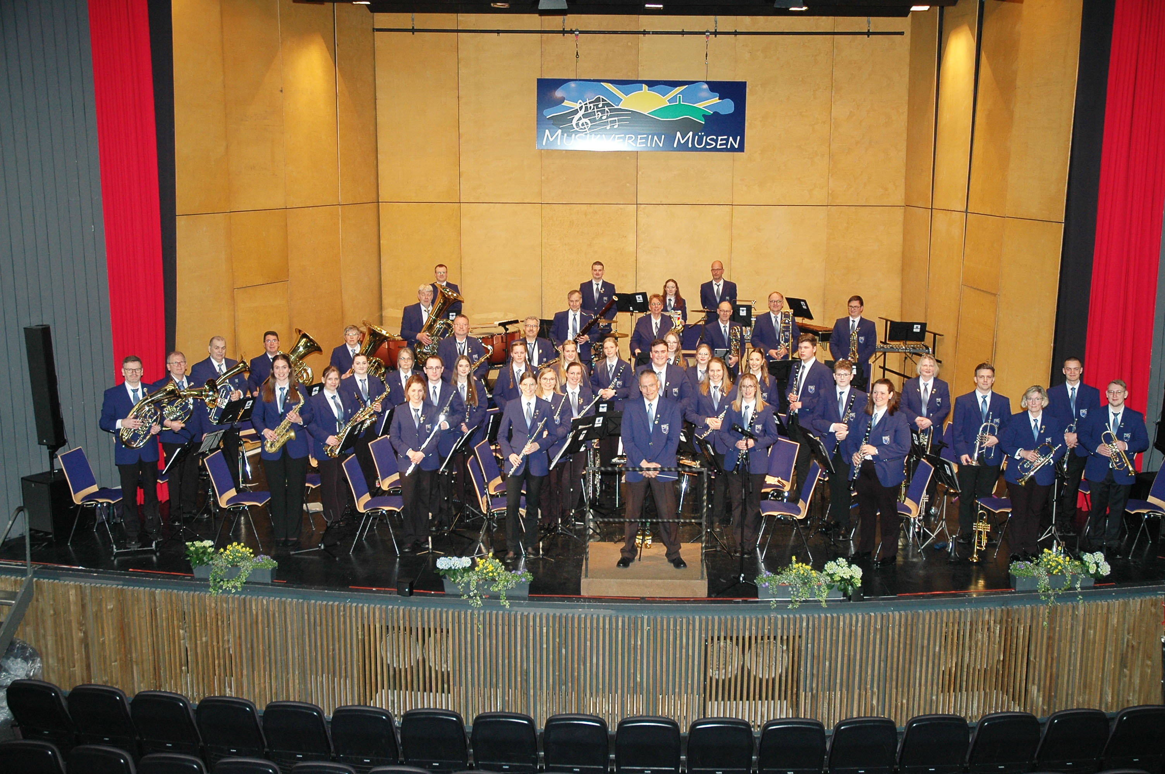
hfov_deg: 48.0
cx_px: 582
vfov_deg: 33.0
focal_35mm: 40
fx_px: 1309
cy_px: 387
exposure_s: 1/90
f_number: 3.8
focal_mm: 27
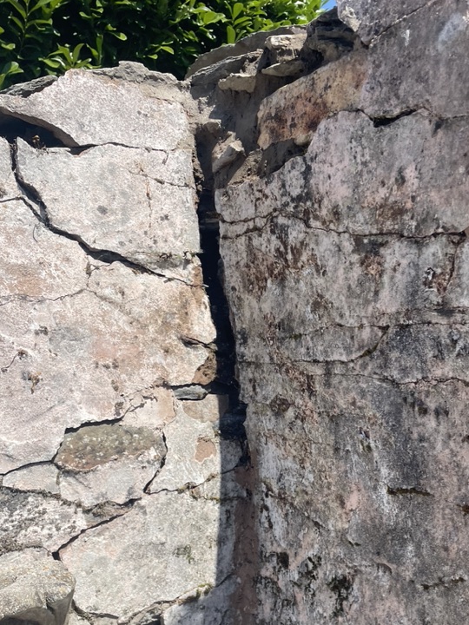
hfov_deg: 38.3
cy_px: 427
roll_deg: +3.0
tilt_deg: -11.0
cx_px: 306
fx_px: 668
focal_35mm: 37
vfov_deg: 49.1
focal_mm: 4.2
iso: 32
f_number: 1.6
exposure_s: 1/2959
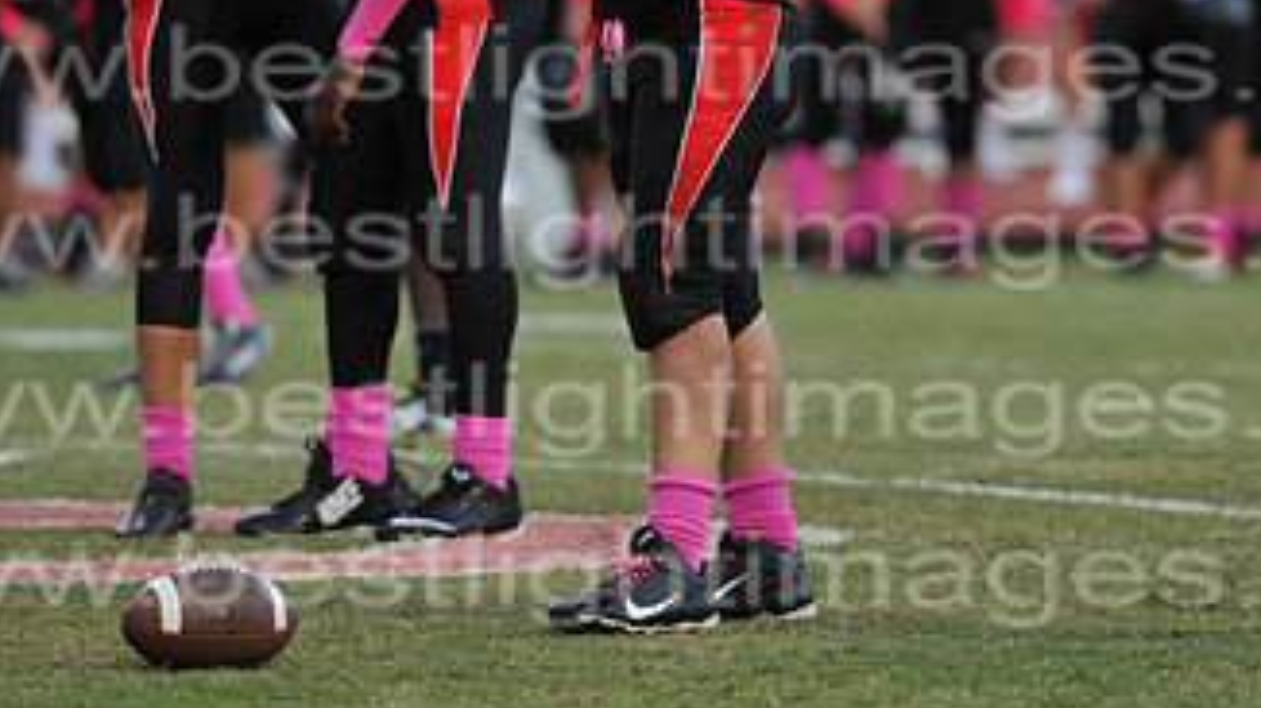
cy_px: -12
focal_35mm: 559
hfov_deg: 3.9
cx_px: 681
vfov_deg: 2.2
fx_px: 18682
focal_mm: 300
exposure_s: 1/500
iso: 2000
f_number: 4
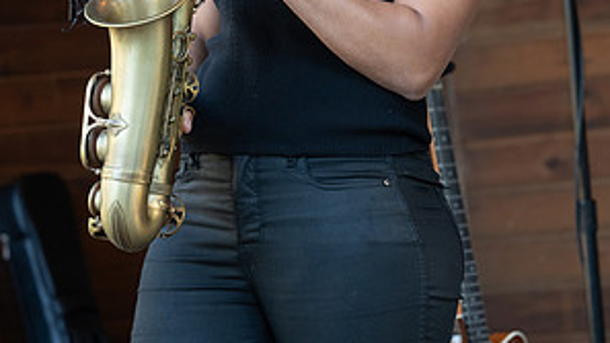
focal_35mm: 238
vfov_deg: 5.1
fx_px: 3849
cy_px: -82
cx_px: 304
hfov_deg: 9.1
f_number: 9
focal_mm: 150
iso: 3200
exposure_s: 1/100
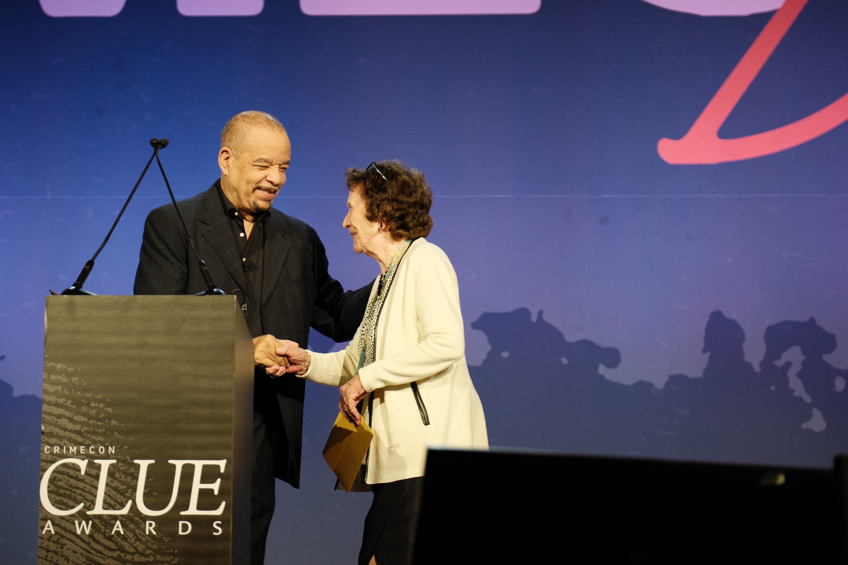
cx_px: 424
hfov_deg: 16.9
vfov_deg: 11.3
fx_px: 2850
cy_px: 282
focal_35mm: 121
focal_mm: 80.4
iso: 800
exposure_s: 1/500
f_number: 2.8
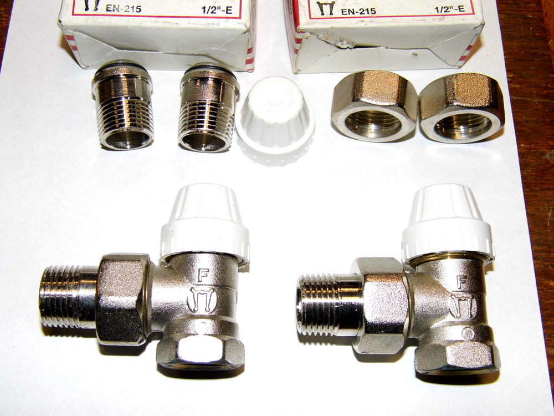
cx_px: 277
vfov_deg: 33.6
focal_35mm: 43
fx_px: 688
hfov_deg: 43.9
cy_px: 208
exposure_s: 1/60
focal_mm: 7.7
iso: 100
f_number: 3.5
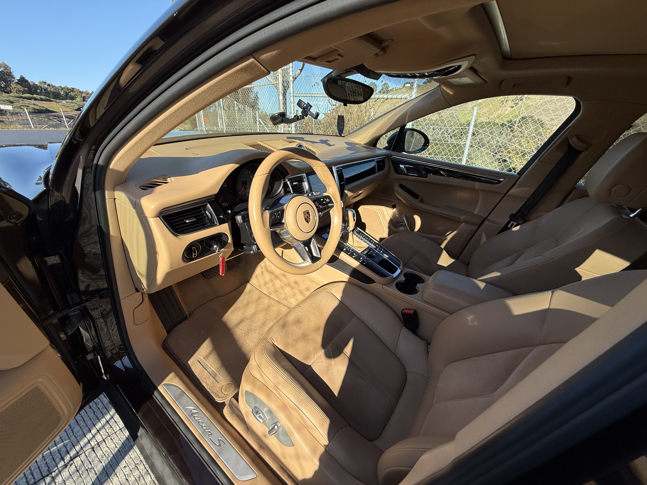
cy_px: 242
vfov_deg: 85.7
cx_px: 324
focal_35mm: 14
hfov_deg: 102.1
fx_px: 262
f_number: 2.2
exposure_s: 1/799
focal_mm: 2.22
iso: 50
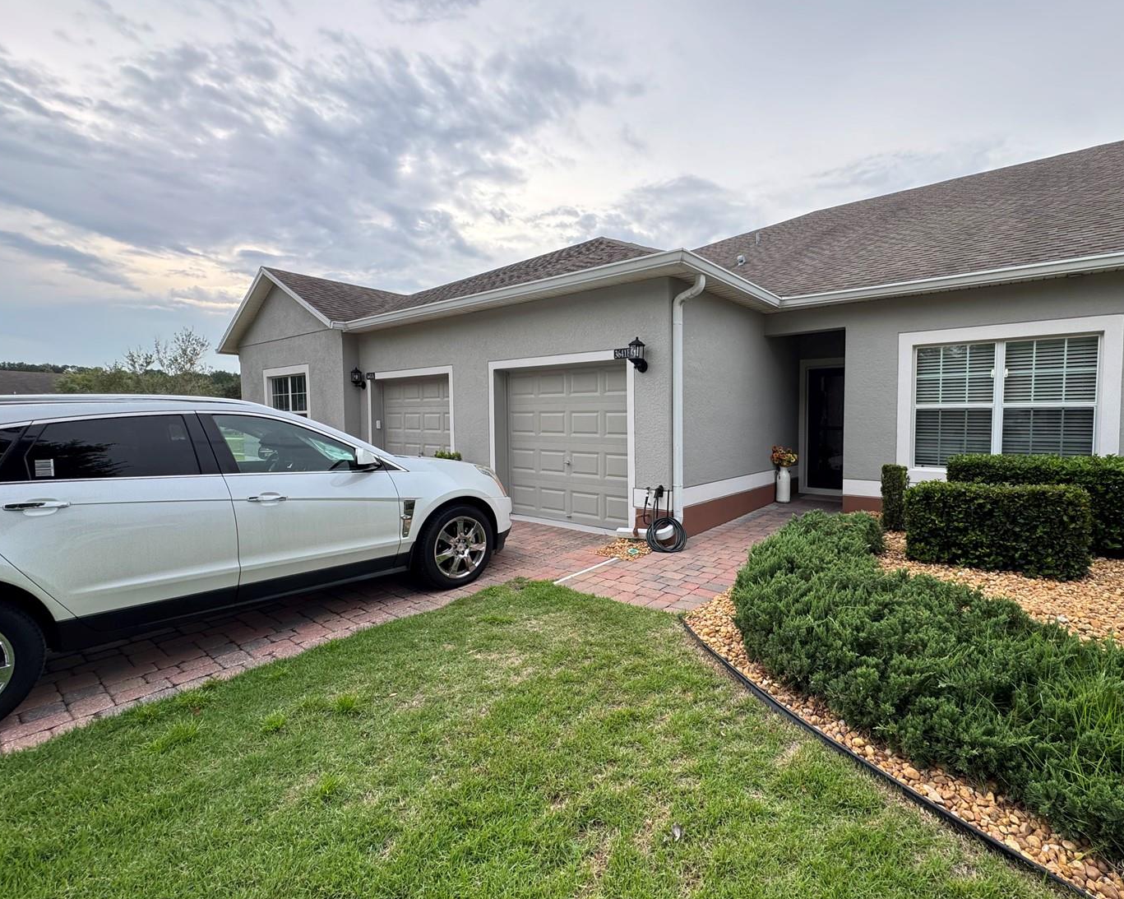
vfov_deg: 80.4
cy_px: 450
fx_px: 532
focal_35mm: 16
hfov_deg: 92.4
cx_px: 647
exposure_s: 1/201
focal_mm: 2.22
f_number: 2.2
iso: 40
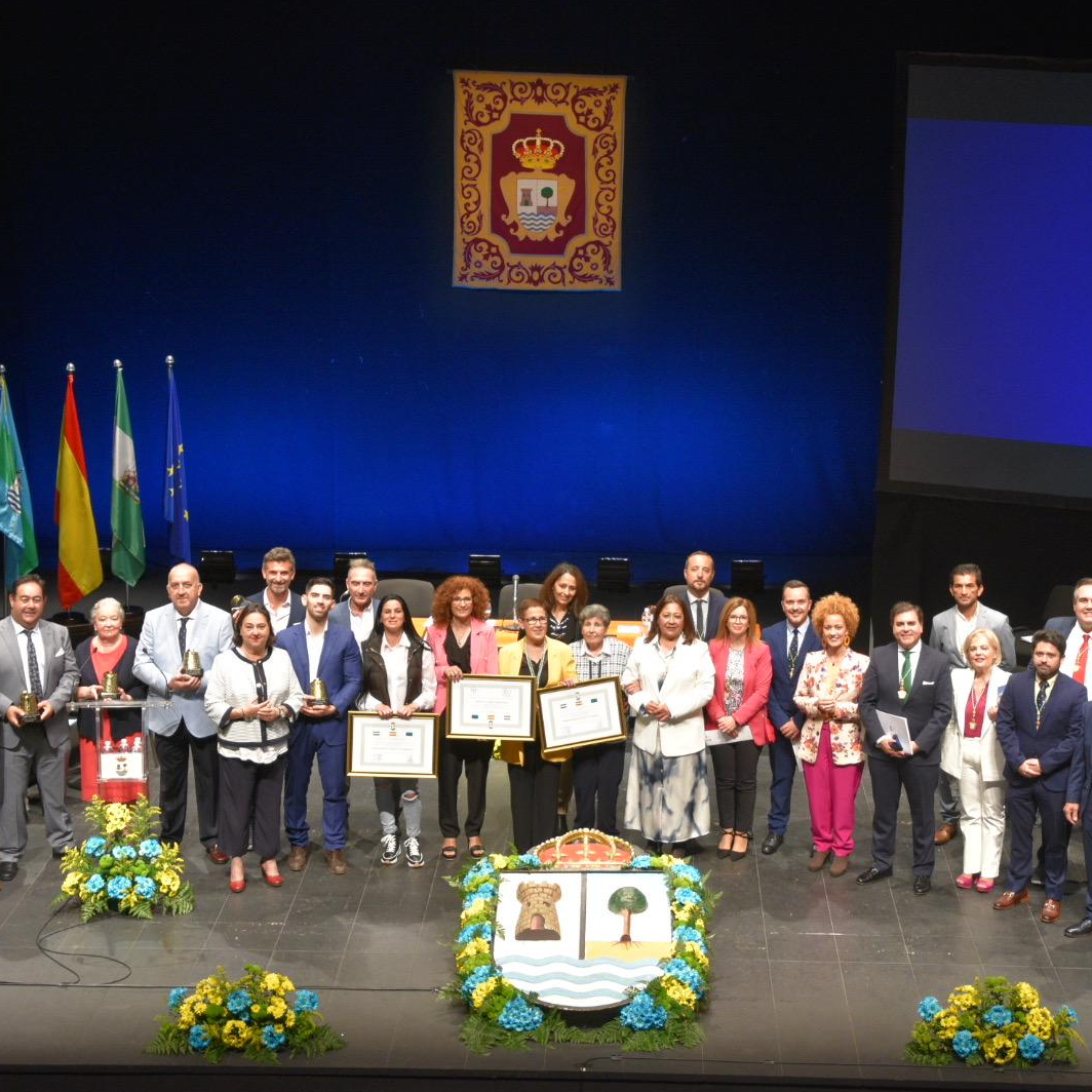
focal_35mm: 66
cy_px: 552
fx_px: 2356
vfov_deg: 26.1
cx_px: 612
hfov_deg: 26.1
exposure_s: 1/60
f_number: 4.2
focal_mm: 34
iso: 1250
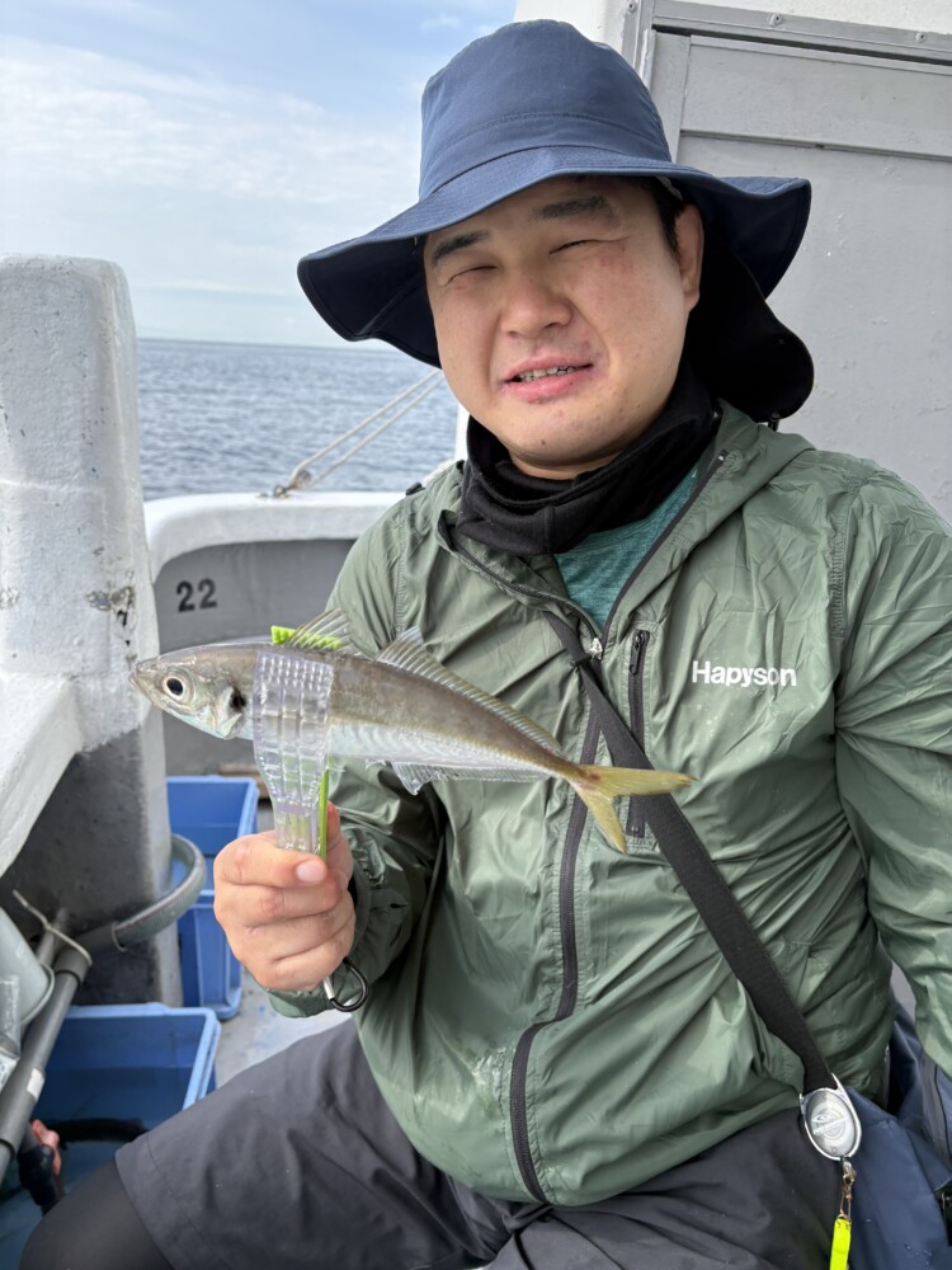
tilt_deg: -15.9
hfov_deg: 53.1
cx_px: 476
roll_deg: -2.9
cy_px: 635
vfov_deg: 67.3
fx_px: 953
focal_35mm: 26
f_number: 1.6
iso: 64
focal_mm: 5.96
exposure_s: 1/1117
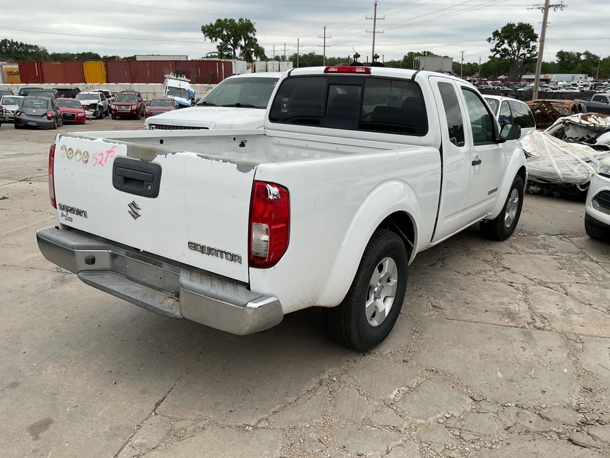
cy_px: 229
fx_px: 511
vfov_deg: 48.2
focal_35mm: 29
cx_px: 305
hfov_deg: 61.7
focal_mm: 3
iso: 16
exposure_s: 1/1311
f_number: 1.8
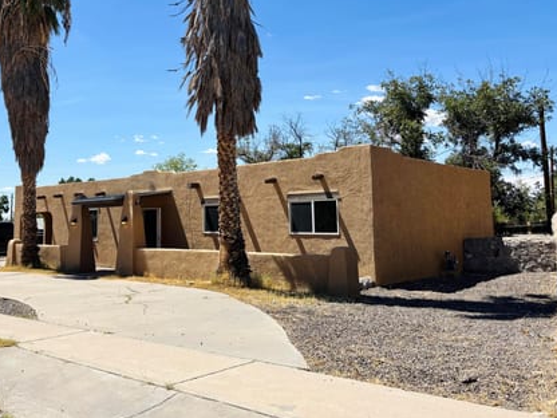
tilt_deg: +6.2
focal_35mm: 35
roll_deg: +1.5
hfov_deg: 51.9
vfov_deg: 40.5
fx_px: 563
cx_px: 197
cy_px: 167
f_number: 1.6
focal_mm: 5.96
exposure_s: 1/4255
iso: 50
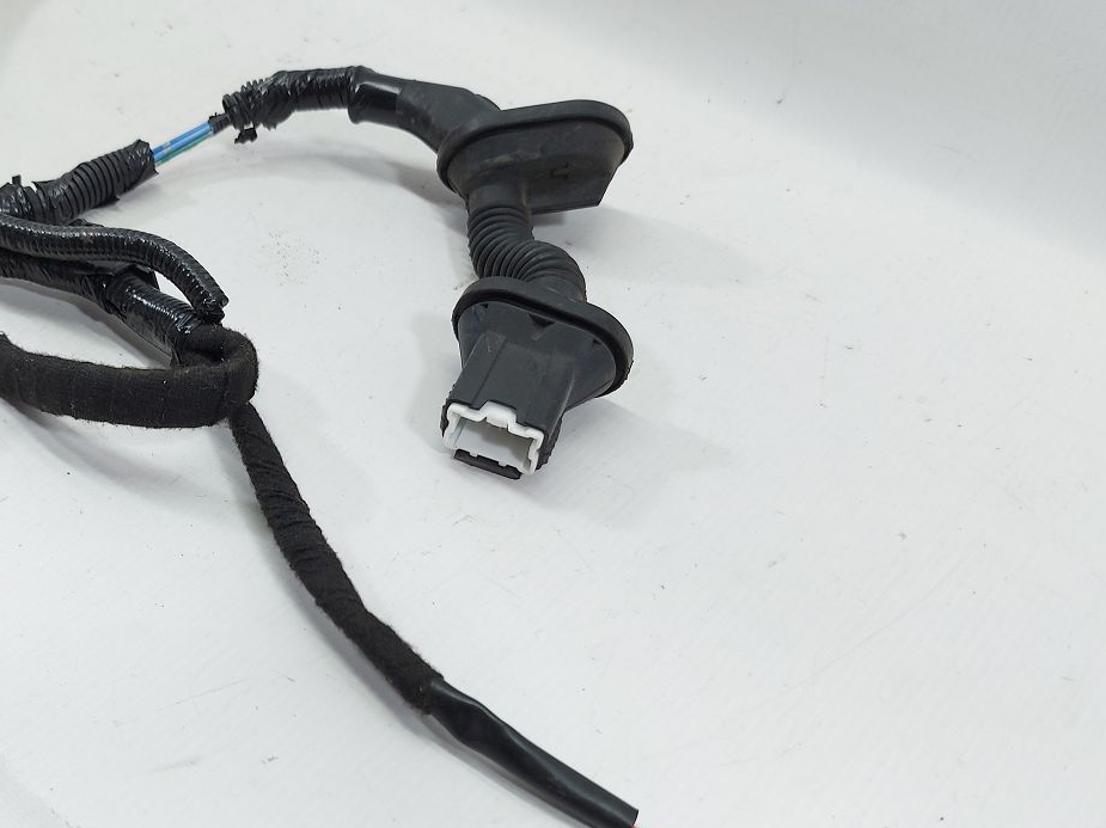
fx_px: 1150
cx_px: 333
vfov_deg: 39.0
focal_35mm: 36
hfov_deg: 50.1
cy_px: 581
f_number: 1.8
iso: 40
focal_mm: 5.23
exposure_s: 1/50
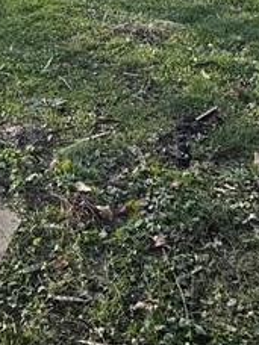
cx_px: 61
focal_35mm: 59
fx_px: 589
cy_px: -103
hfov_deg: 24.5
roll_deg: +1.8
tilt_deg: -8.0
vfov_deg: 27.4
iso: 40
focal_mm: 2.22
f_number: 2.2
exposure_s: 1/476
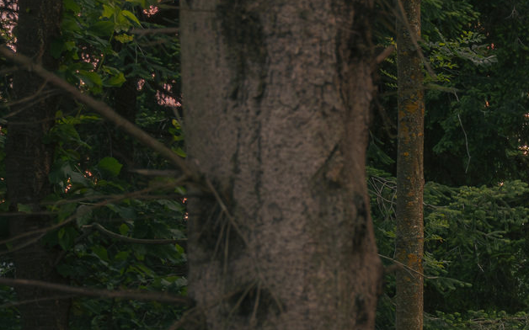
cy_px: 362
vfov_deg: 7.0
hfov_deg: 11.0
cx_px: 693
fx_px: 2666
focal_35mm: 185
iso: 400
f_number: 5.6
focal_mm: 38
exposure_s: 1/10
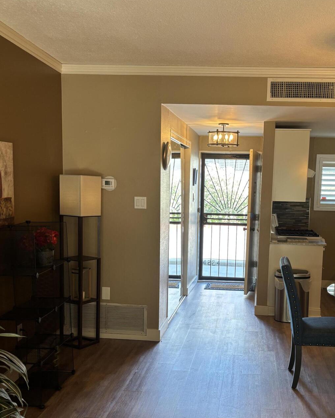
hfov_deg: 37.0
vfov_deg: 45.5
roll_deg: -2.2
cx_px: 216
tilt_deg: -8.0
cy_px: 257
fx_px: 496
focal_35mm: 40
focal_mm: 5.96
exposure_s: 1/60
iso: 80
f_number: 1.6
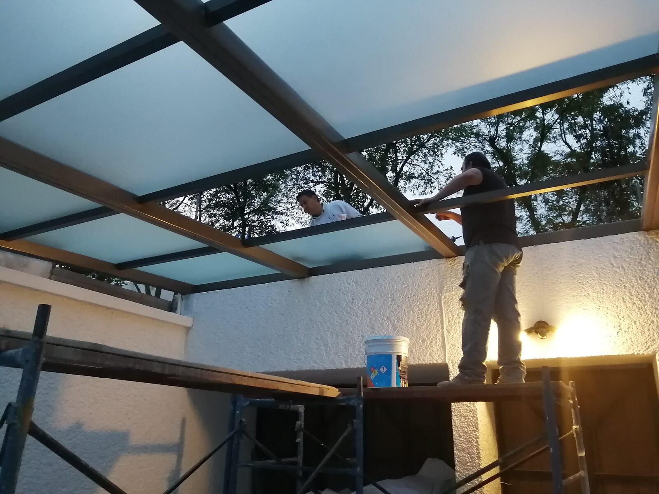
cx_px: 330
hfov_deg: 65.3
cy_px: 247
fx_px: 514
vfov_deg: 51.4
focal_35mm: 27
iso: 320
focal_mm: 3.62
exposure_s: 1/120
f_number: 1.8
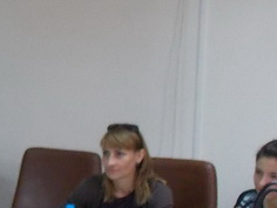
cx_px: -114
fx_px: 936
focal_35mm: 117
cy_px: 170
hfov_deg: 15.7
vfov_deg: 12.6
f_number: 3.1
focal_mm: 4
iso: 250
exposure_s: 1/30
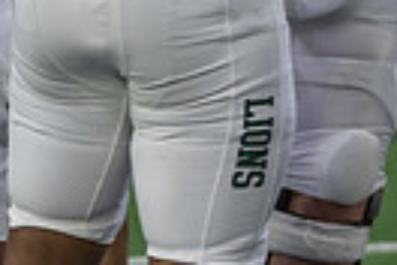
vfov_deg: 2.9
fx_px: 5183
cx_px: 626
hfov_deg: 4.4
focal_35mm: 470
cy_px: -306
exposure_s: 1/320
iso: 500
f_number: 2.8
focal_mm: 107
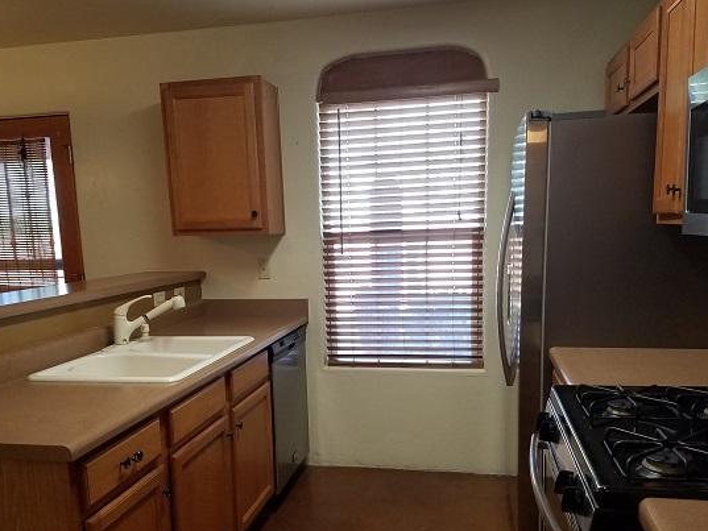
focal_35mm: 31
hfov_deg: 58.3
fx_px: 634
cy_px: 315
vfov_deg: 45.2
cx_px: 340
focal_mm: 4.2
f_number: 1.7
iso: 160
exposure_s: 1/60
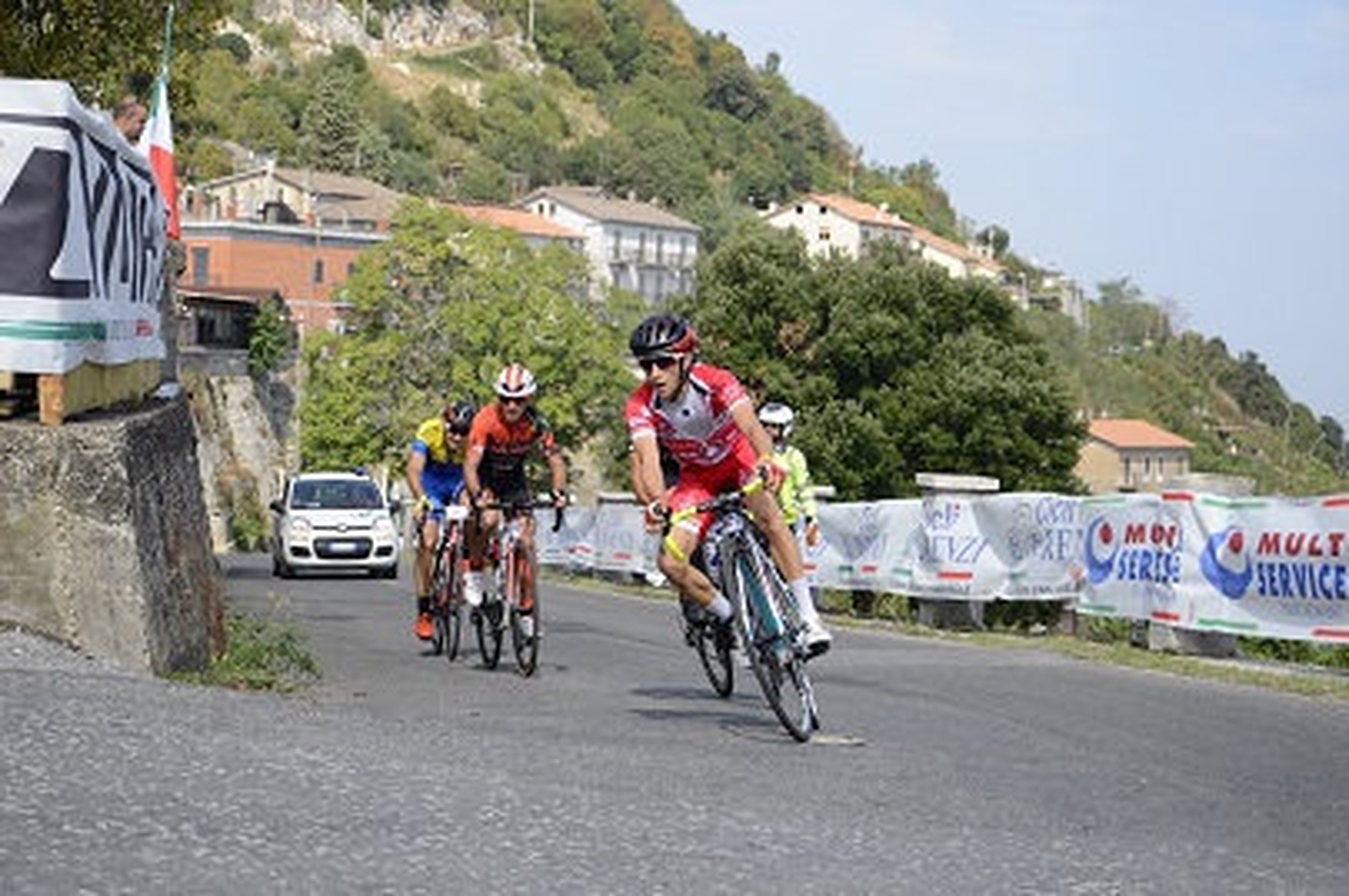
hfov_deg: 26.0
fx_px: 2919
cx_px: 674
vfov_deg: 17.4
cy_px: 448
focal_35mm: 78
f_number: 6.3
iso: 250
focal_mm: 52
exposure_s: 1/800
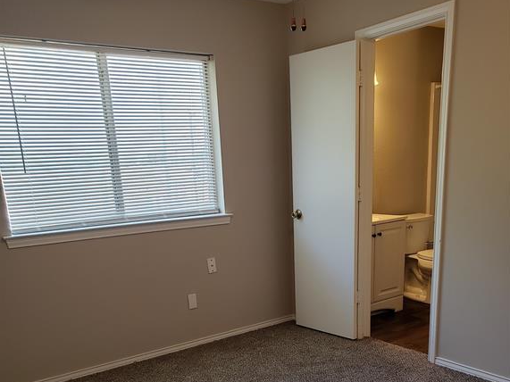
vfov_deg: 38.6
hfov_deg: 52.6
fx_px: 516
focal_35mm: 35
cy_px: 324
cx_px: 256
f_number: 2.4
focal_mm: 4.3
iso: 80
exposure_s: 1/60
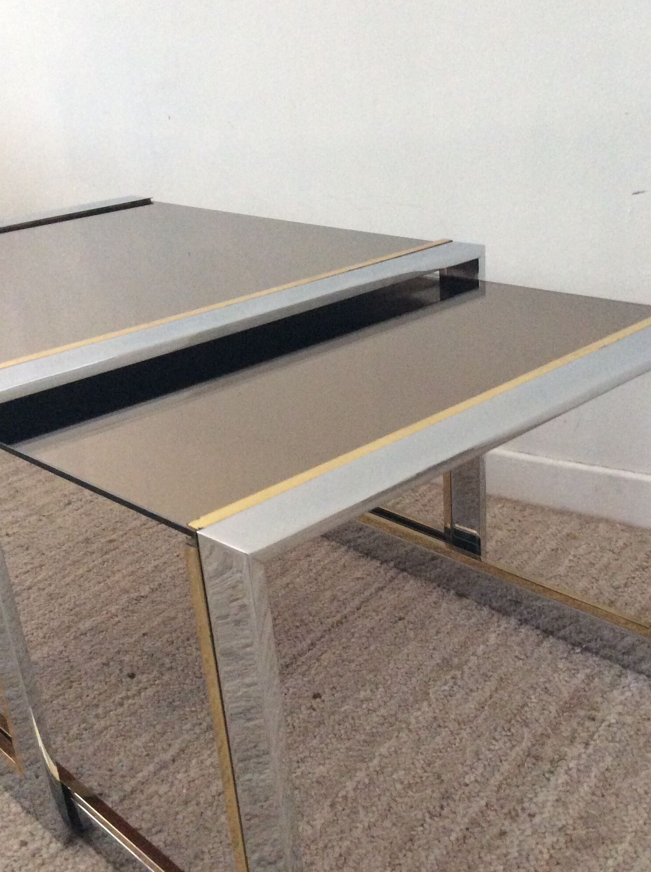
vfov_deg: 44.6
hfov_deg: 34.2
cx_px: 380
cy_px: 517
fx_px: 1056
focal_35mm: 42
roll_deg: +5.0
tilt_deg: -26.3
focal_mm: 3.3
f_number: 2.4
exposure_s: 1/25
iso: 250
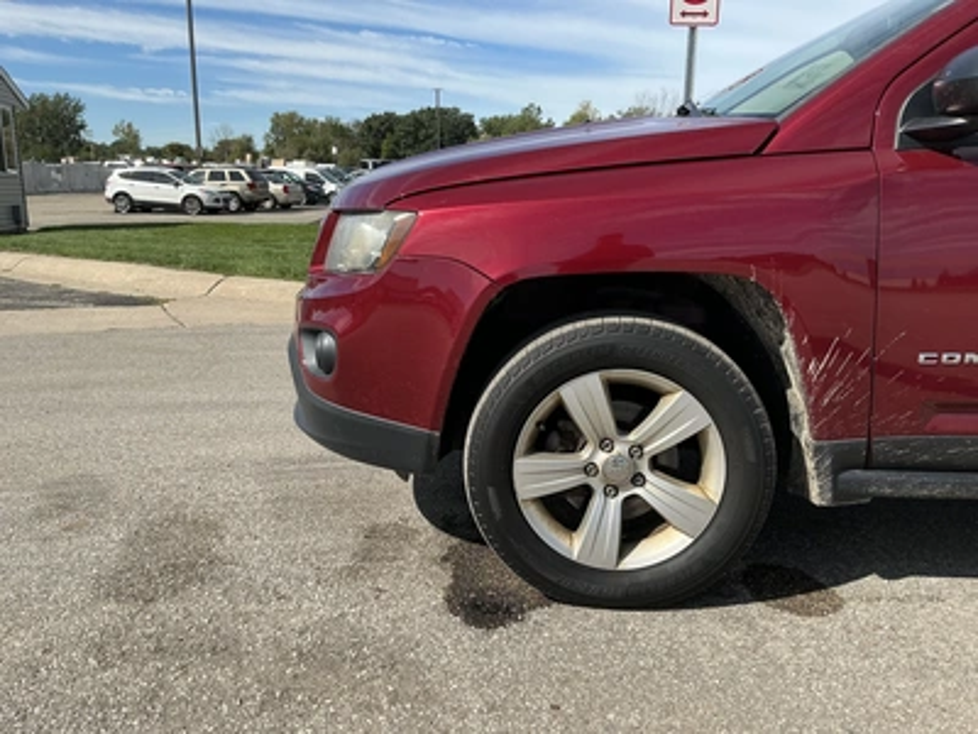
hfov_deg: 63.4
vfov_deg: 49.7
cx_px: 489
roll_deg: -0.5
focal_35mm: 28
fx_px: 791
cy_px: 367
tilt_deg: -10.7
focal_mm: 3
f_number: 1.8
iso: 25
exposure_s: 1/1626
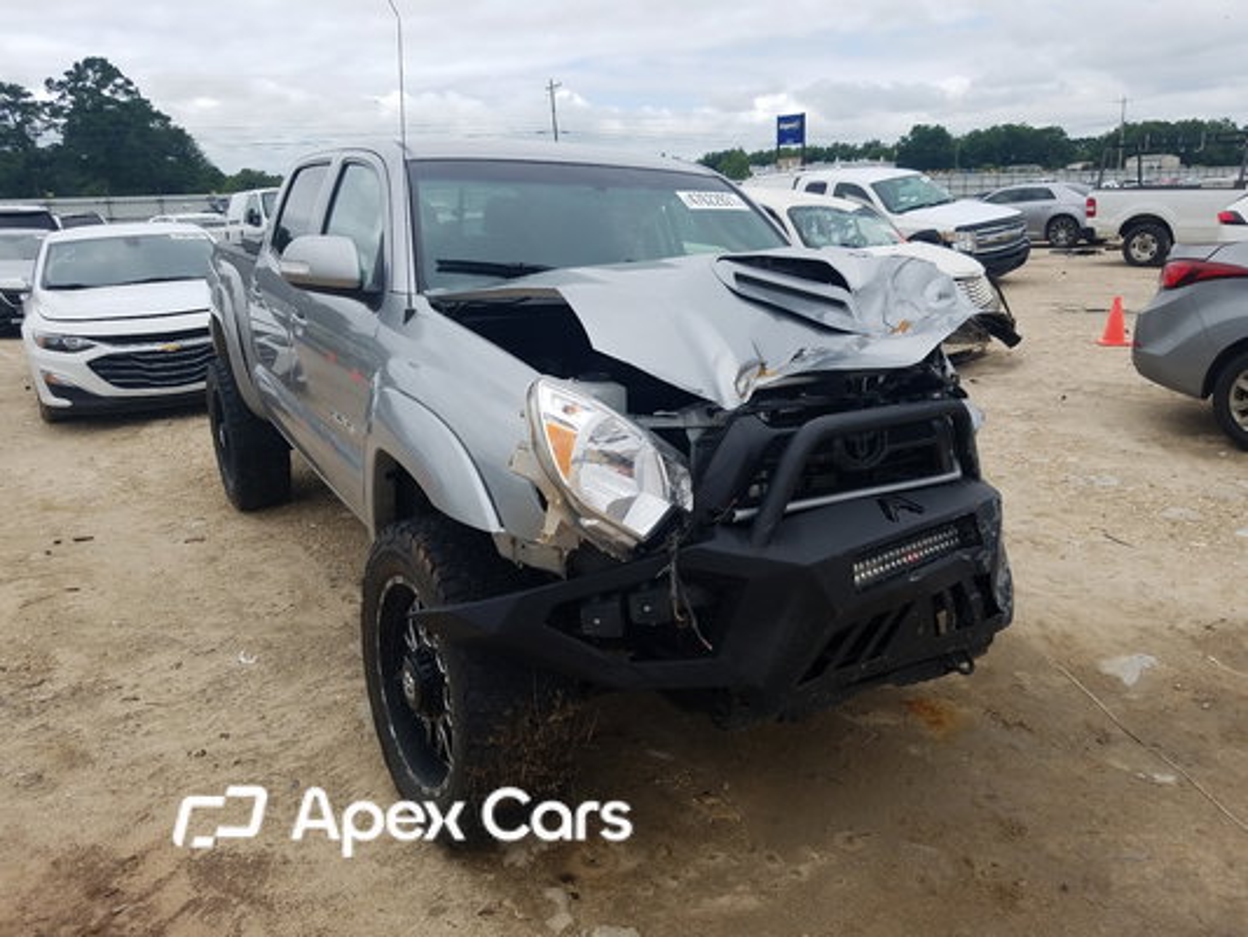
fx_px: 938
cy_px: 468
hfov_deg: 67.3
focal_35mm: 26
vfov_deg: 53.1
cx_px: 624
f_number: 1.7
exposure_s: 1/2500
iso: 50
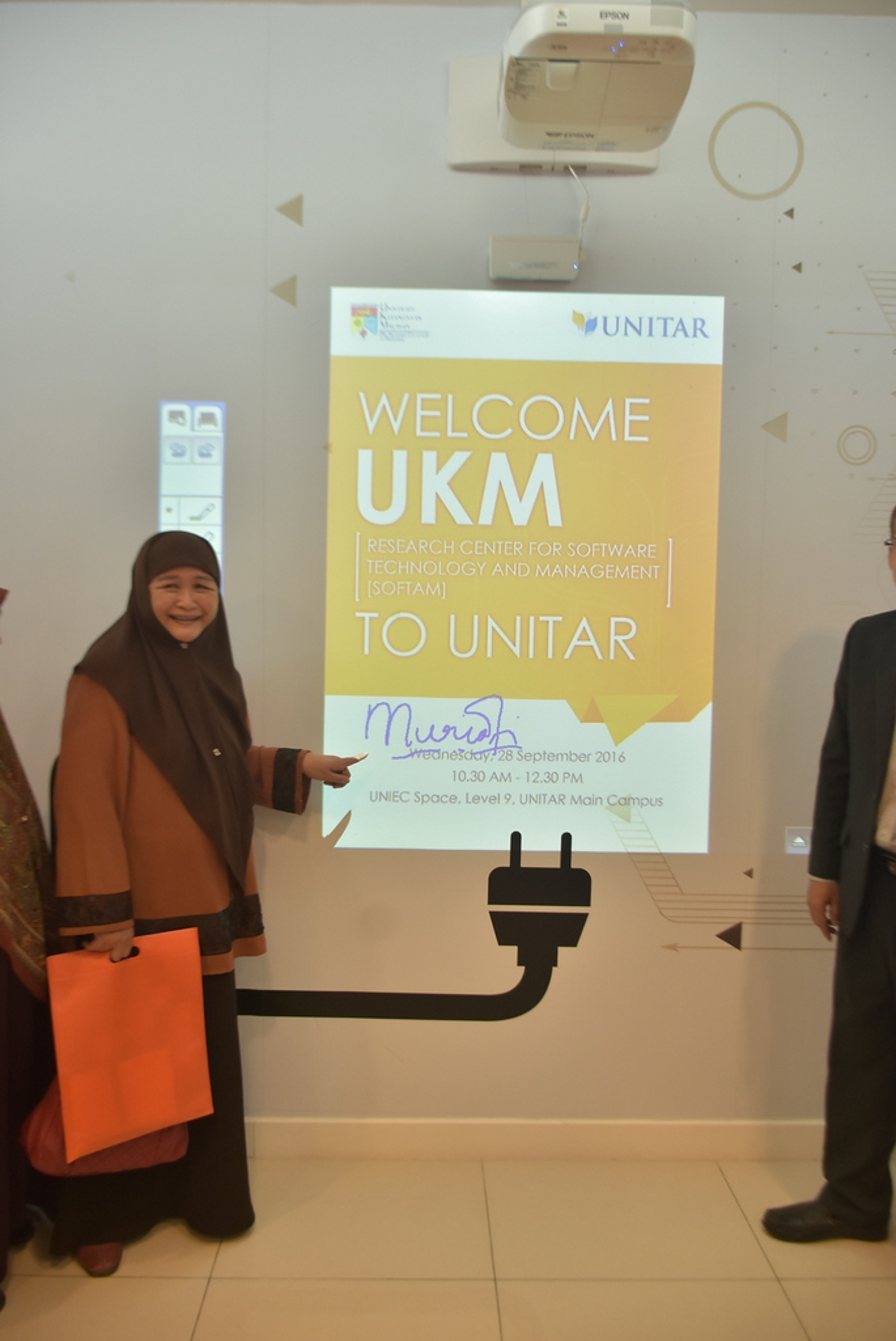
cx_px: 448
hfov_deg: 48.0
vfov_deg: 67.3
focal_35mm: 27
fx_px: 1006
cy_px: 670
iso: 640
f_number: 3.5
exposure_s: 1/125
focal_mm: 18
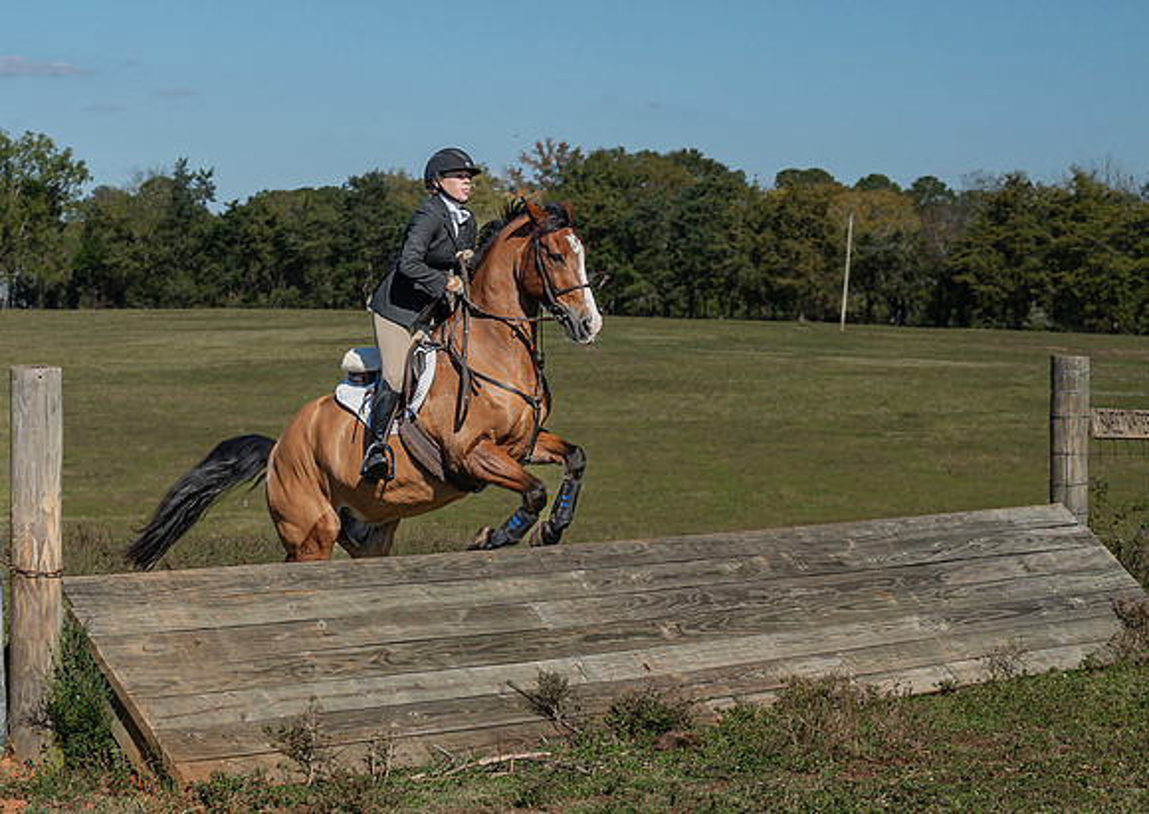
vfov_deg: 13.0
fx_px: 3584
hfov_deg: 18.1
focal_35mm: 110
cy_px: 472
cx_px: 280
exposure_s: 1/500
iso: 200
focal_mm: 70
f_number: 6.3
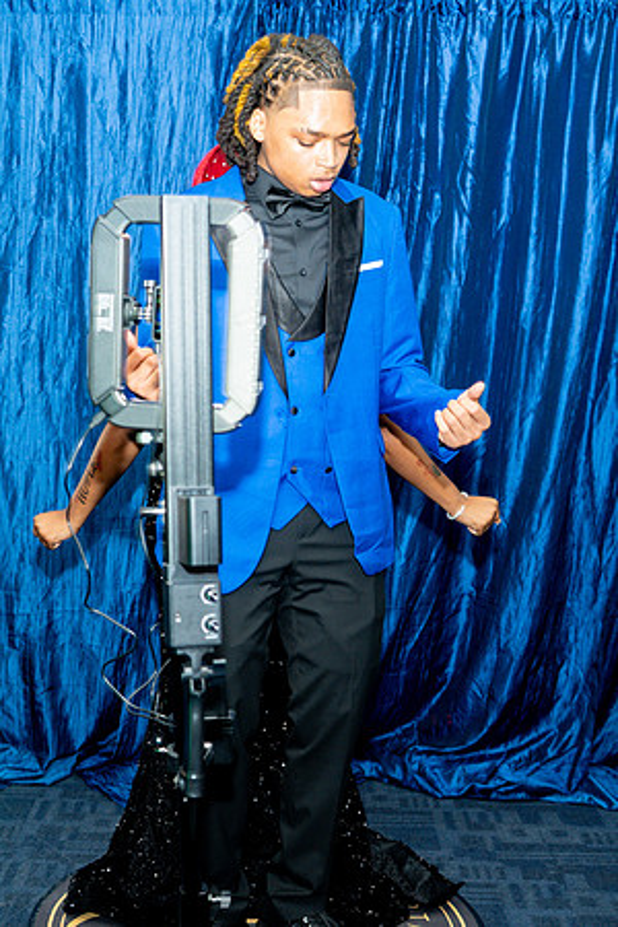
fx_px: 1321
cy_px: 536
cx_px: 244
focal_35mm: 51
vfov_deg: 38.6
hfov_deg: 26.3
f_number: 3.5
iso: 320
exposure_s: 1/125
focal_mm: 28
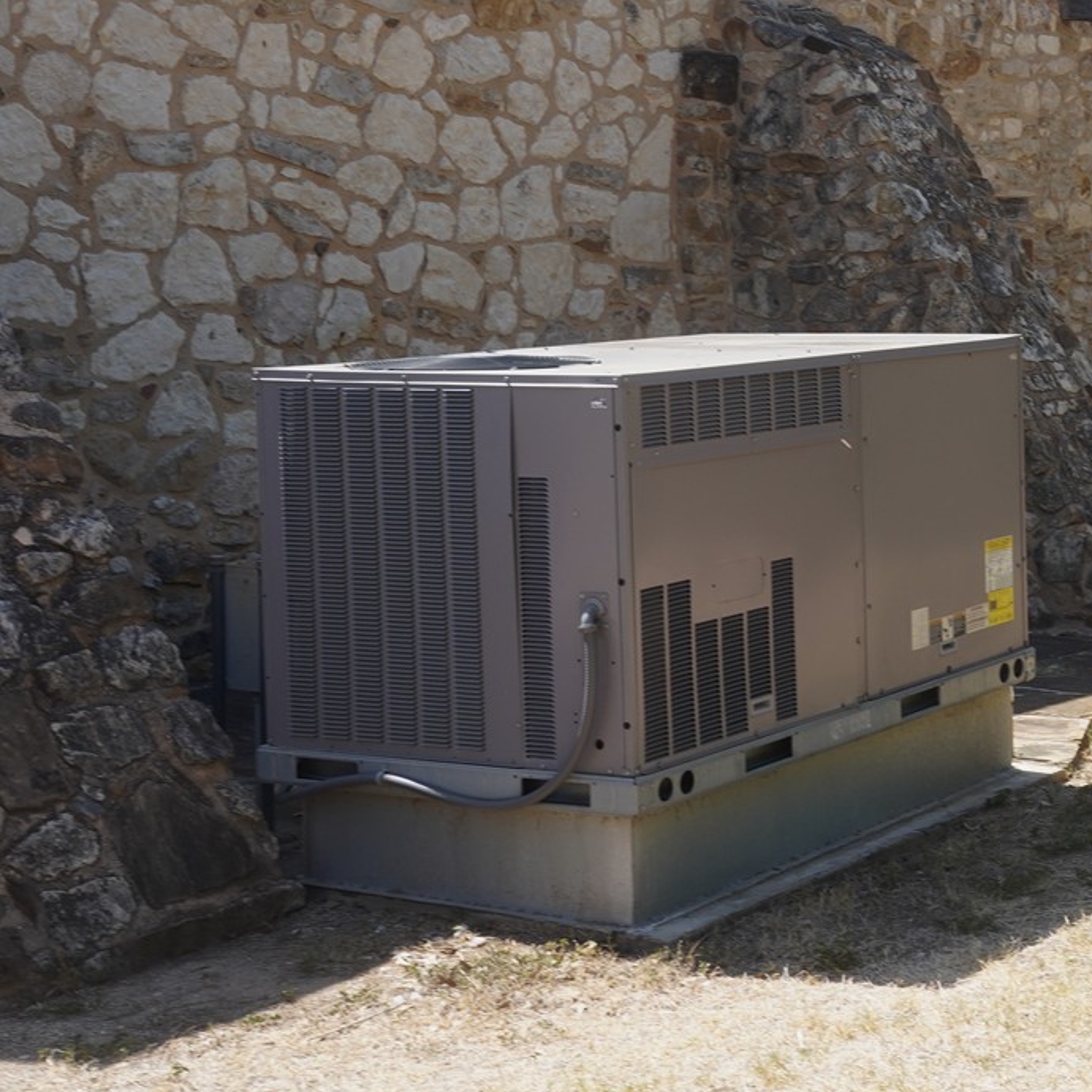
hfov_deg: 22.5
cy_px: 307
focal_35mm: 69
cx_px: 1405
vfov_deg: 24.8
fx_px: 2463
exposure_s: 1/100
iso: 250
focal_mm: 28
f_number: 14
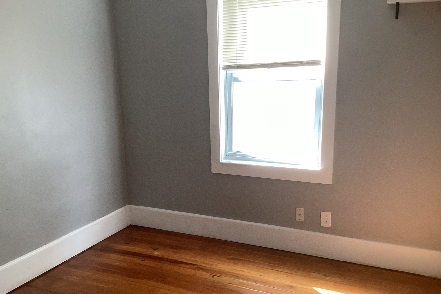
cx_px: 216
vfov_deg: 39.9
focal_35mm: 33
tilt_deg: -12.9
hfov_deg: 57.2
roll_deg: +0.8
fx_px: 404
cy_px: 166
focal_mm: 3.3
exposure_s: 1/60
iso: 100
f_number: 2.4
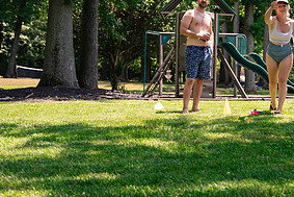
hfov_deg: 26.5
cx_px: 258
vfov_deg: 18.4
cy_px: 93
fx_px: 605
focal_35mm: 74
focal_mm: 35
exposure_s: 1/2000
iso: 400
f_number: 2.8
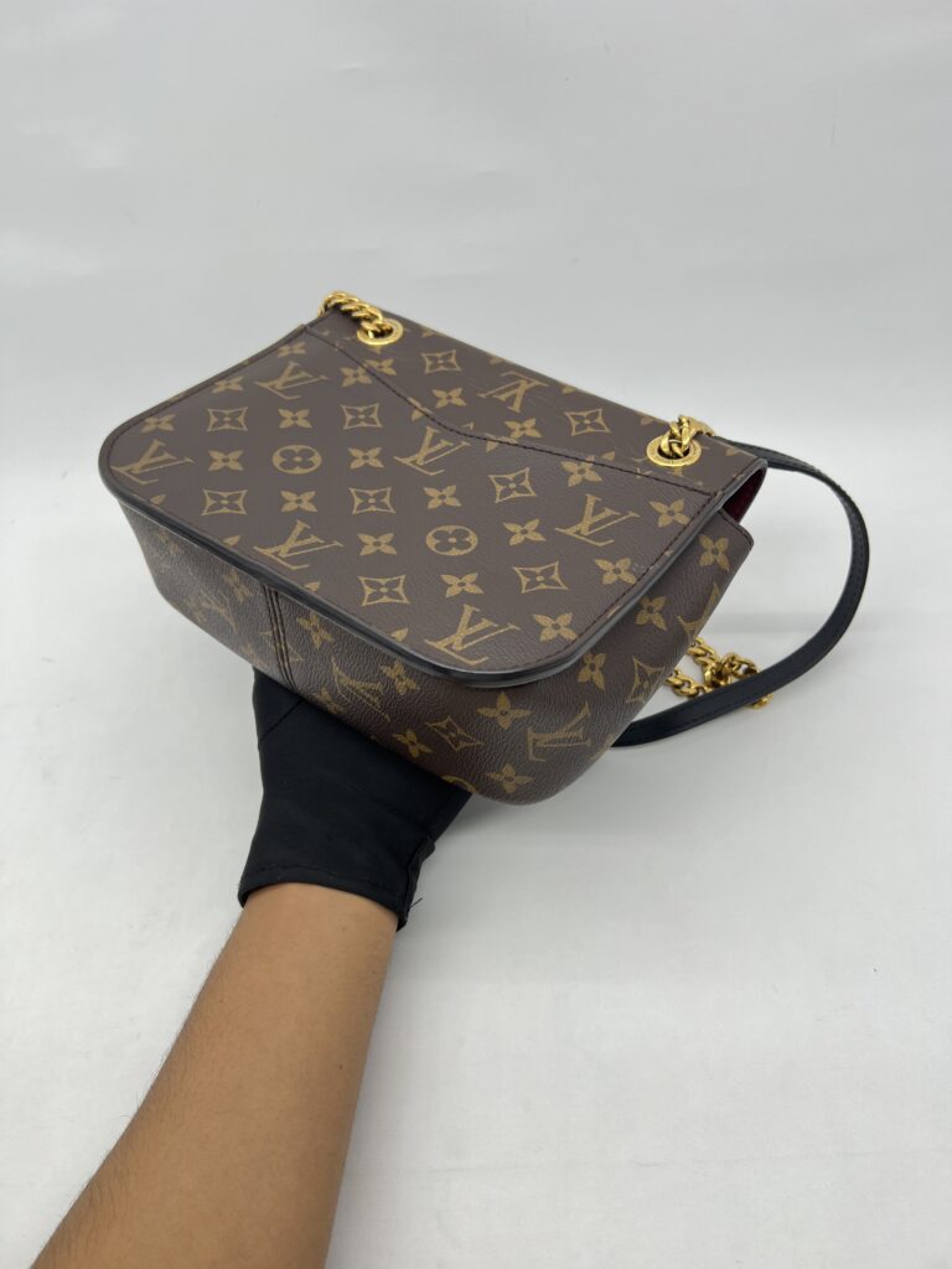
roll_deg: +8.3
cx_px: 476
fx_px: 953
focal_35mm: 26
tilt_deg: -44.0
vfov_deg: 67.3
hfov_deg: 53.1
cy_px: 634
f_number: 1.5
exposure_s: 1/100
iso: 40
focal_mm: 5.7
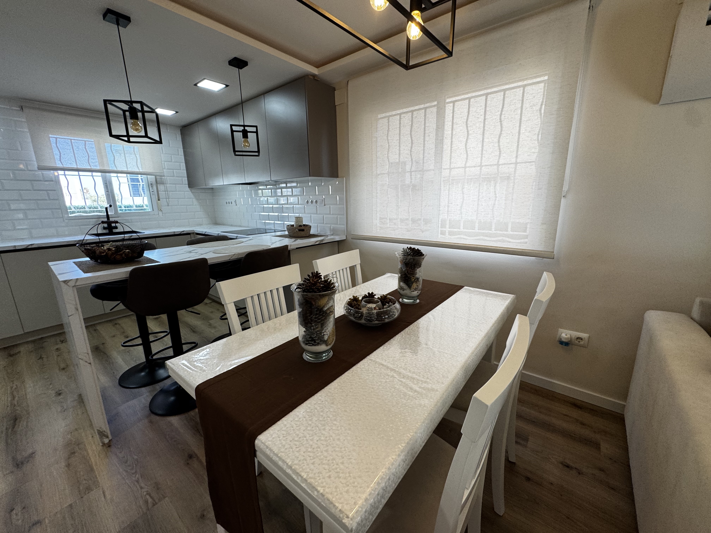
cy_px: 266
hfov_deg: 102.1
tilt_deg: -11.6
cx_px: 356
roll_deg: +4.4
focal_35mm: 14
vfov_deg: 85.7
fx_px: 288
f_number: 2.2
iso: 80
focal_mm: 2.22
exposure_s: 1/100
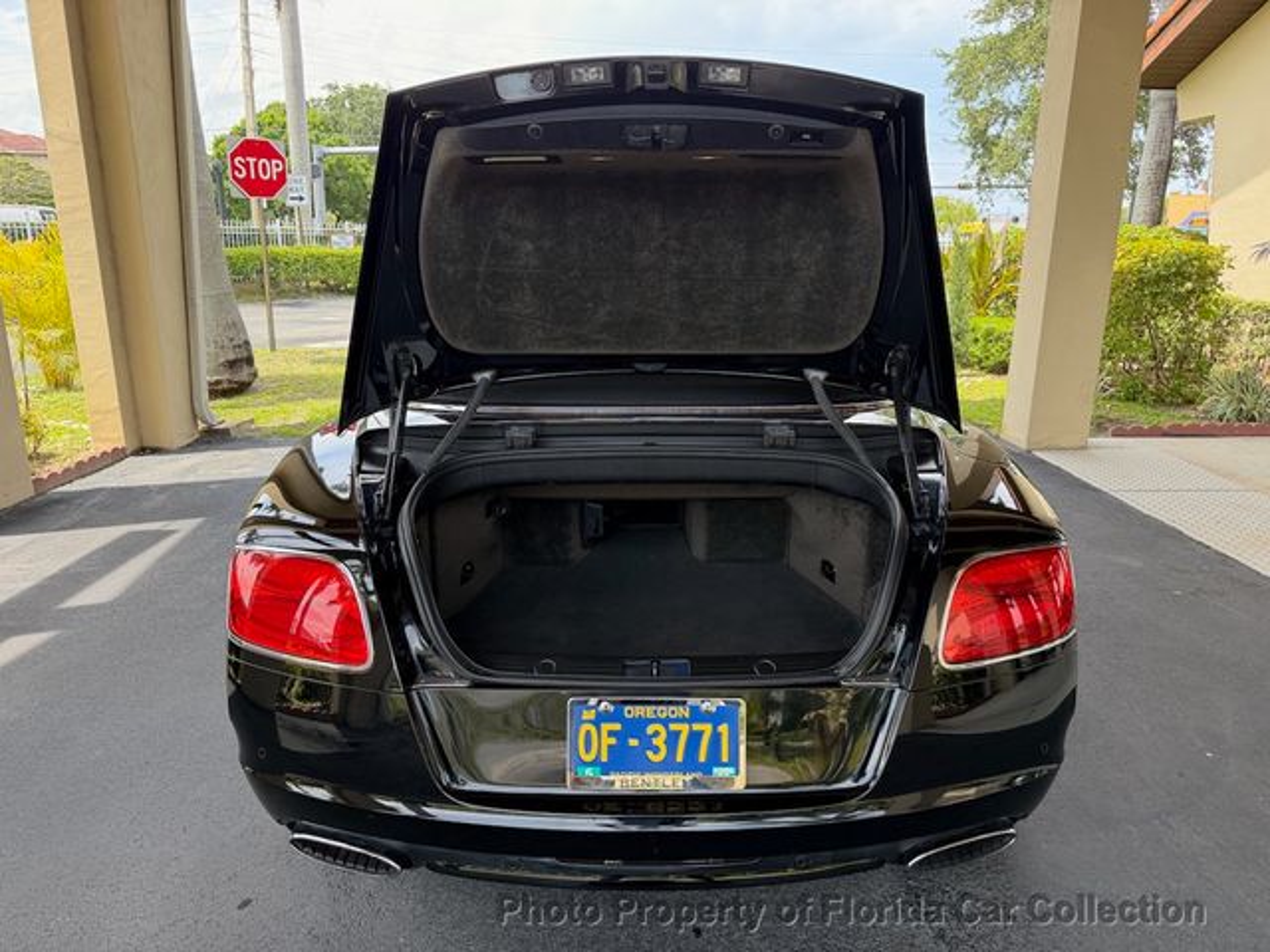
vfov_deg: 56.8
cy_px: 476
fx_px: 881
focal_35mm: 24
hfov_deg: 71.6
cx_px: 635
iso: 100
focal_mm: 6.76
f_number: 1.78
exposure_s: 1/551
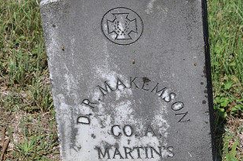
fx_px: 1307
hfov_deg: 10.6
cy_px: 87
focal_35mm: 194
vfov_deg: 7.0
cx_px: 128
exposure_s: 1/250
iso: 200
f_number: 8
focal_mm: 70
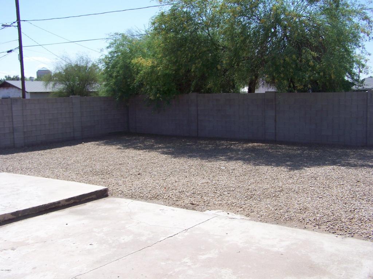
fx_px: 409
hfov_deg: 49.0
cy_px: 140
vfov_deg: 37.7
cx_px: 186
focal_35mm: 38
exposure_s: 1/500
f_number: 4
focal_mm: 6.3
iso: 64
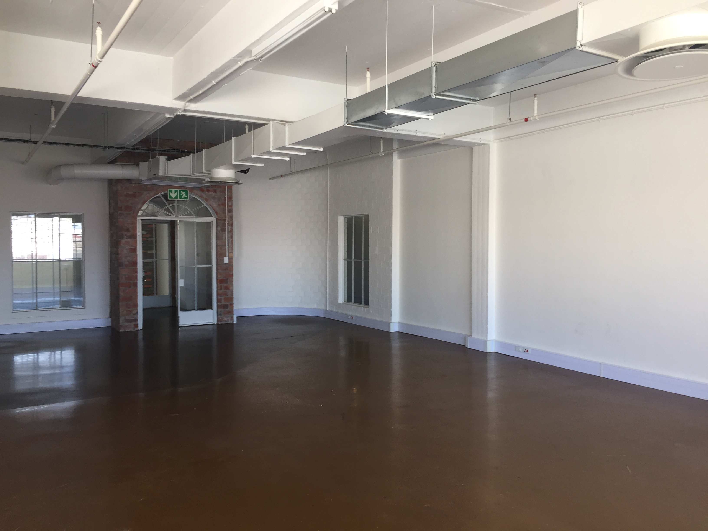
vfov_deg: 48.2
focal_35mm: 29
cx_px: 354
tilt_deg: -2.7
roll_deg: -0.4
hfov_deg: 61.7
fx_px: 593
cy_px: 266
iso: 40
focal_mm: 4.15
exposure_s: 1/50
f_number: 2.2
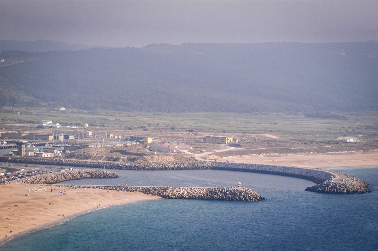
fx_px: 1888
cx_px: 189
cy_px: 126
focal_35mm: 180
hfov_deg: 11.4
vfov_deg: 7.6
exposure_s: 1/1000
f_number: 8
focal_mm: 120
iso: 320
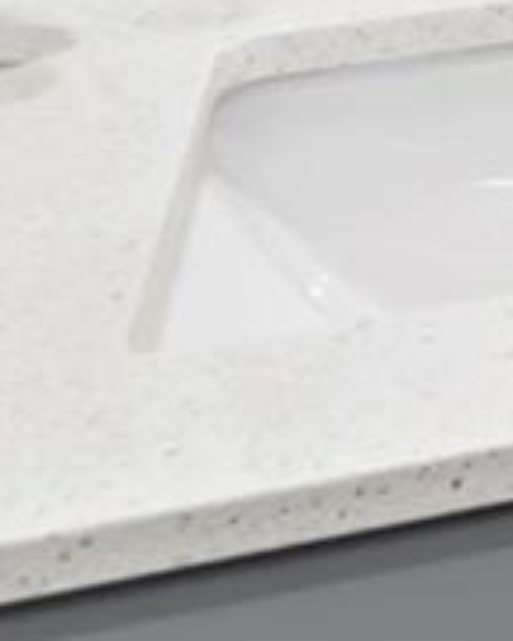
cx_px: 2579
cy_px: -1063
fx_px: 3245
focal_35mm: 171
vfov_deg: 9.6
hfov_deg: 6.0
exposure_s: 1/2.5
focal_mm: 16
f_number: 8
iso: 100
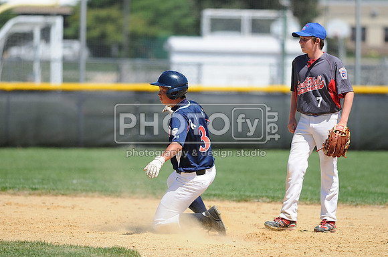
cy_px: 128
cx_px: 194
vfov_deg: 3.0
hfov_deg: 4.6
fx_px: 4843
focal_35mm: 450
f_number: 4
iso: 200
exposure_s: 1/1600
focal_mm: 300
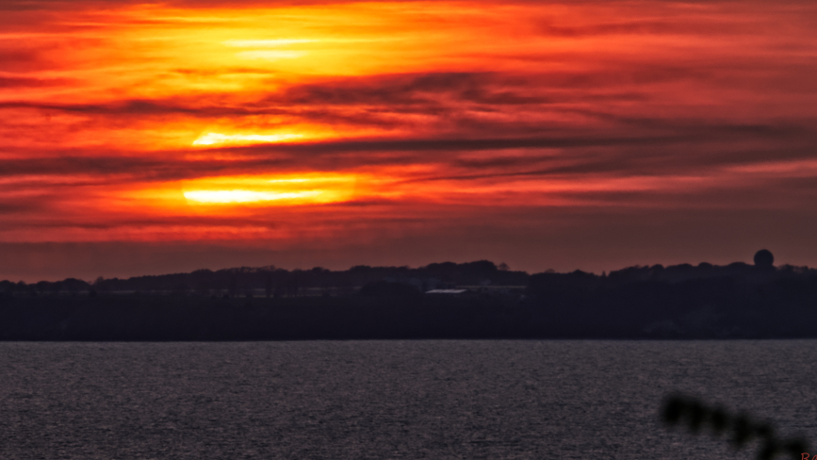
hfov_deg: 2.5
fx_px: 18850
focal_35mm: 870
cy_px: 119
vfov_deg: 1.4
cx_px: 399
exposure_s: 1/50
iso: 100
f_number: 14
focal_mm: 600
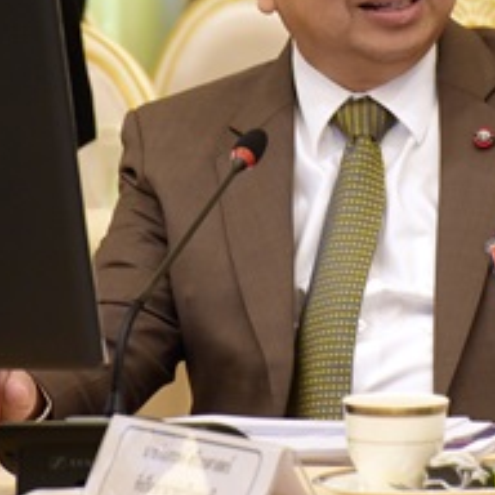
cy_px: 104
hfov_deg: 3.7
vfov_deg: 3.7
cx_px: 327
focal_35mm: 475
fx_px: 7685
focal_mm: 130
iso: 800
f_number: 6.3
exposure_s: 1/60
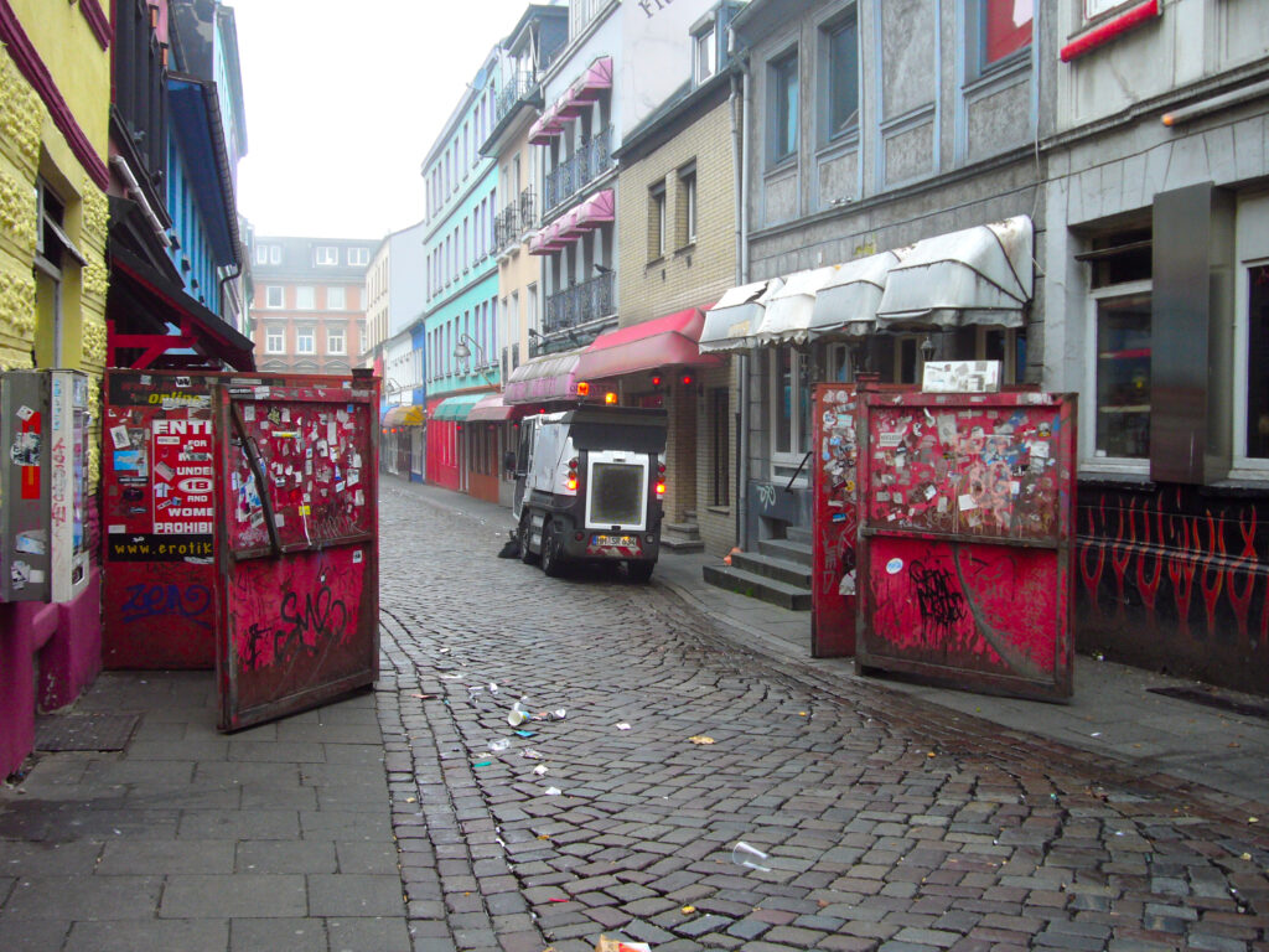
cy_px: 476
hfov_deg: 47.9
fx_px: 1430
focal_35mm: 39
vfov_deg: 36.8
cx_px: 634
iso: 100
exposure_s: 1/25
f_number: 3.2
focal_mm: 6.4
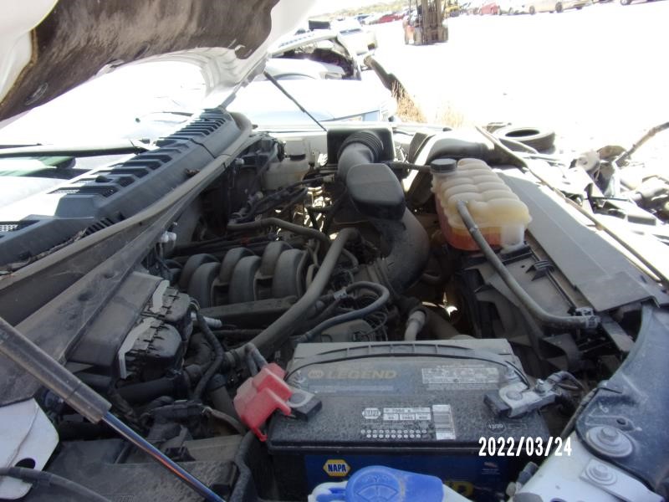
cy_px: 251
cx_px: 334
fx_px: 464
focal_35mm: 24
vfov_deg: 56.8
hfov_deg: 71.6
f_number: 3.3
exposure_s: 1/300
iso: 80
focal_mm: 4.3
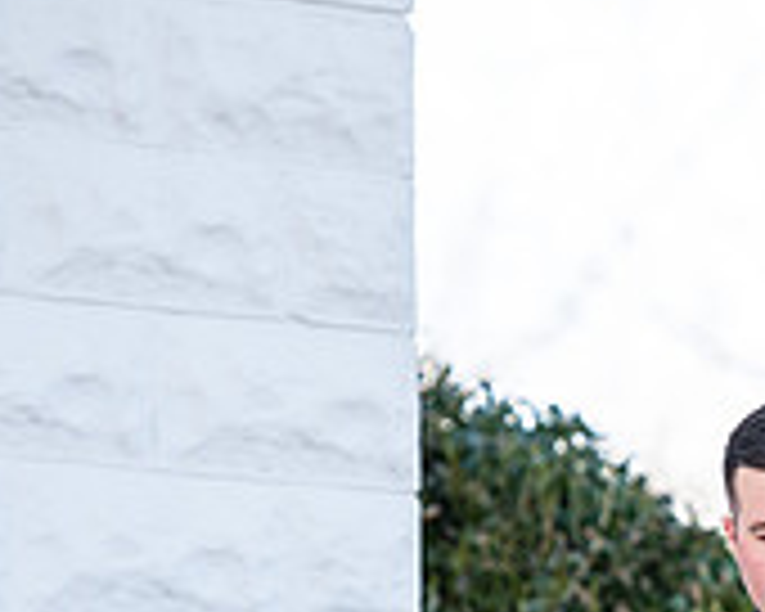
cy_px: 763
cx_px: 828
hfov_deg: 3.8
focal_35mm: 512
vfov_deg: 3.0
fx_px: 11592
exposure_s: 1/250
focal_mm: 160
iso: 200
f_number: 3.5
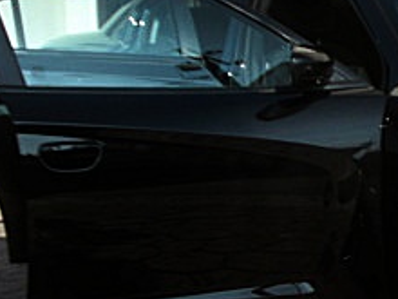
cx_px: 512
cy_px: 183
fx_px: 1437
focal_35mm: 125
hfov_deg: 15.1
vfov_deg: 11.9
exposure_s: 1/400
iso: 50
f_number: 3.1
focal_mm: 7.6
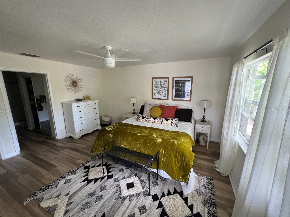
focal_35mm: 13
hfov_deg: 106.2
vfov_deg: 89.9
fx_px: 109
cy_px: 108
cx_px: 145
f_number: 1.8
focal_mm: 1.57
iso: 250
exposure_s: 1/65
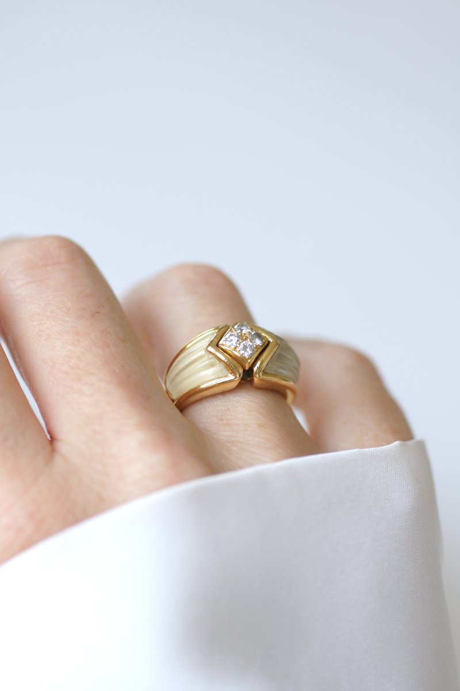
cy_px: 346
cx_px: 230
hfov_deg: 13.0
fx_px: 2012
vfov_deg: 19.5
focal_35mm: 105
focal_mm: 70
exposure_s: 1/125
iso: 200
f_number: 3.2
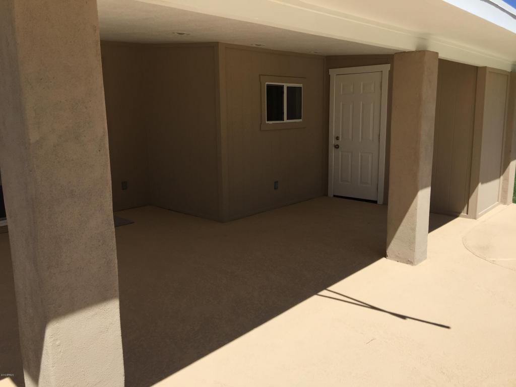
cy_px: 194
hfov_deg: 61.7
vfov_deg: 48.2
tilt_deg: -10.5
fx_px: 432
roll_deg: +0.0
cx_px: 258
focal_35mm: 29
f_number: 2.2
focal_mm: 4.15
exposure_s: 1/2475
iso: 32
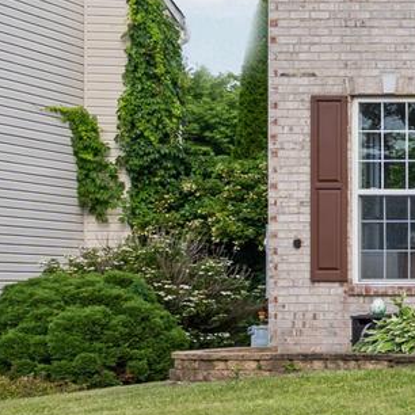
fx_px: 1234
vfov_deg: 18.6
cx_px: 1146
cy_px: 9
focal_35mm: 91
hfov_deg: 12.2
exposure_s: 1/125
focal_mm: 16
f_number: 9
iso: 250
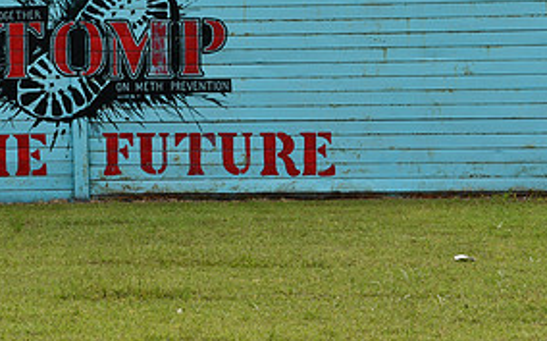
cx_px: 75
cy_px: 66
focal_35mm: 150
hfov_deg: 13.9
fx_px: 2234
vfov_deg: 8.7
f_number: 9
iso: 100
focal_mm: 48
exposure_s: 1/320
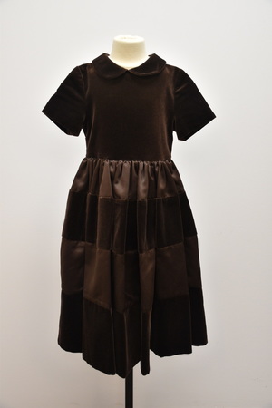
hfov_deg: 36.9
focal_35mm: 36
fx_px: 408
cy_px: 204
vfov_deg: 53.1
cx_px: 136
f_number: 4.5
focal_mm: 24
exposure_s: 1/80
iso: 1000
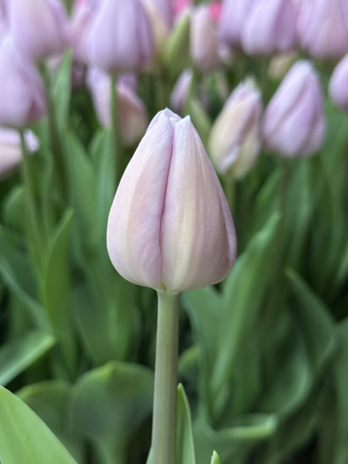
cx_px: 174
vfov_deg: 39.7
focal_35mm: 48
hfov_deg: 30.3
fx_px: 643
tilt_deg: -24.4
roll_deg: -1.9
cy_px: 232
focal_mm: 6.76
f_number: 1.78
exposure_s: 1/33
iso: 250
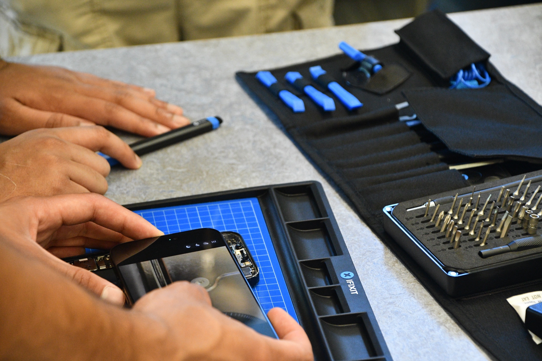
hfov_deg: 15.2
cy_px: 180
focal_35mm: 135
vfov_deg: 10.2
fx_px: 2032
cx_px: 271
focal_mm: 90
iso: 3200
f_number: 5.3
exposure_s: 1/125
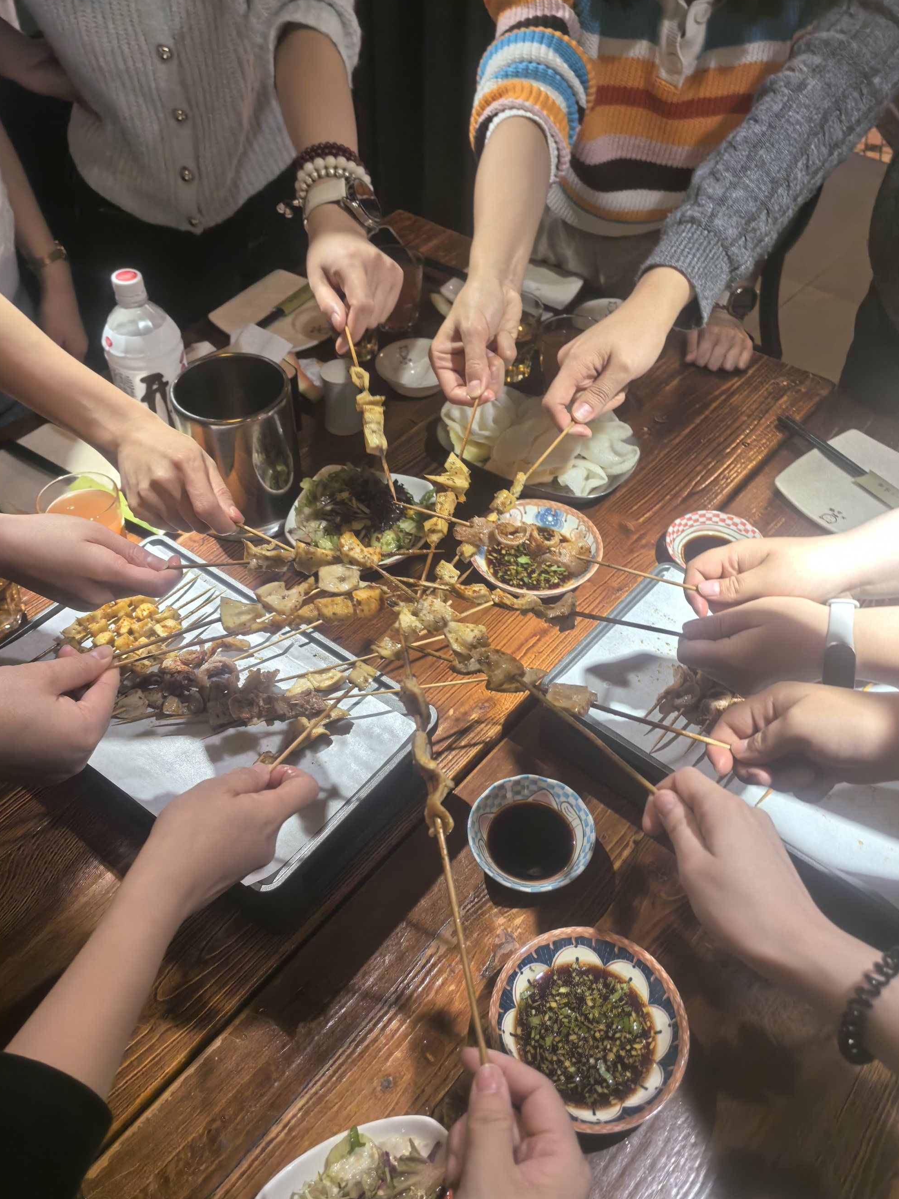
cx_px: 461
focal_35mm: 28
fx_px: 969
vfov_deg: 63.4
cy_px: 608
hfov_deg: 49.7
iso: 80
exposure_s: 1/100
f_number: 2
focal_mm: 5.75
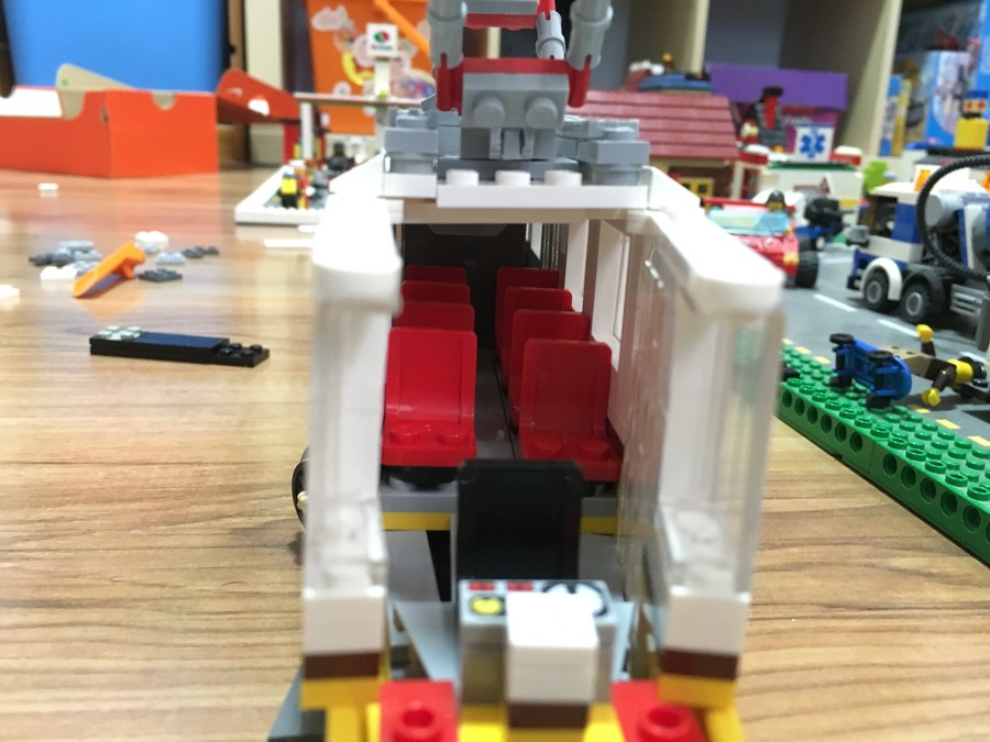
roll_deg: -2.3
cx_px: 495
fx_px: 829
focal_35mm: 29
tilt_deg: -16.6
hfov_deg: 61.7
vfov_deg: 48.2
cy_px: 371
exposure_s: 1/17
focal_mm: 4.15
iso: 400
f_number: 2.2
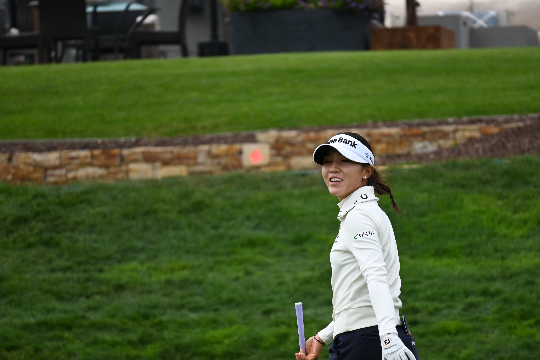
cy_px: 213
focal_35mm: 467
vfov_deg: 2.9
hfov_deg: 4.4
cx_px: 303
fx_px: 7005
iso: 160
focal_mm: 250
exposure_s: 1/640
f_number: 6.3
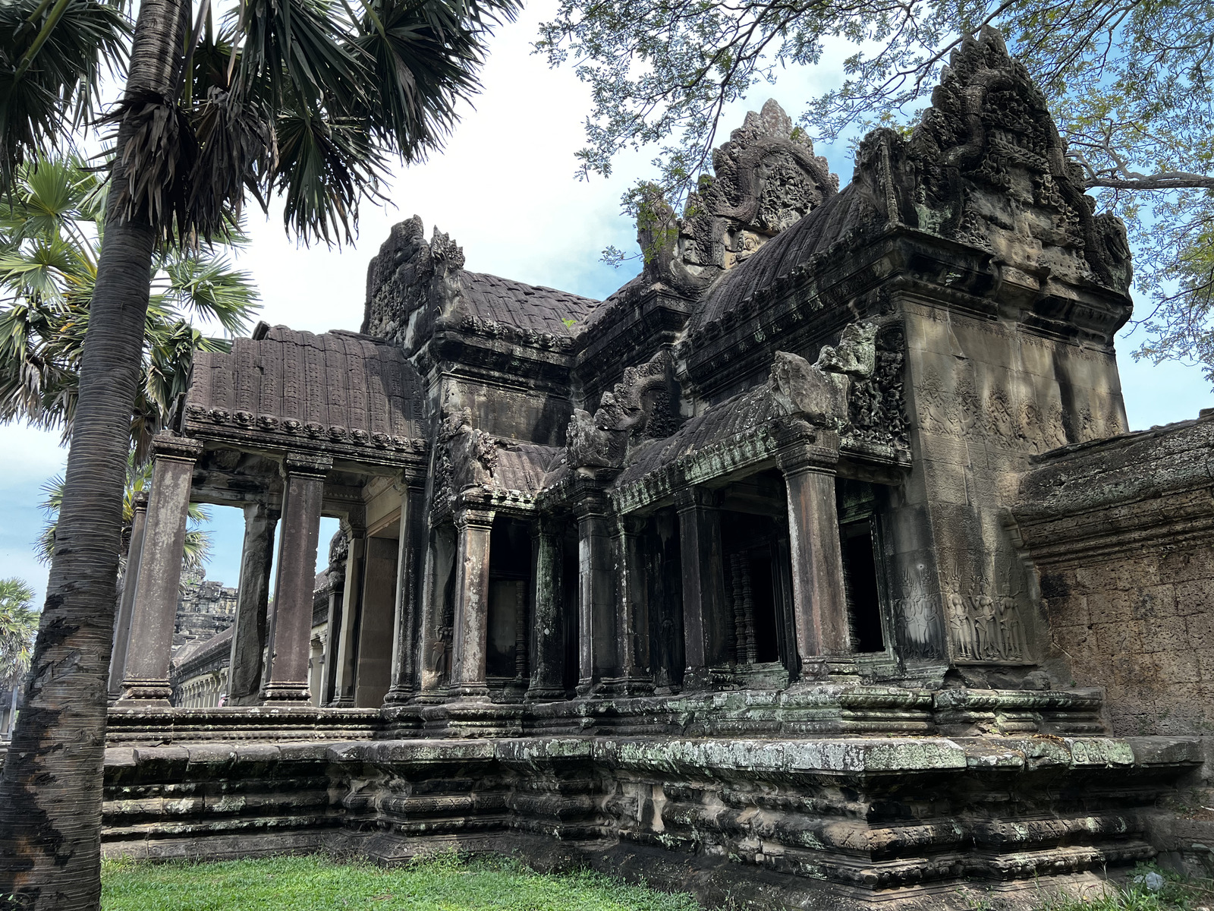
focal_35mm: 26
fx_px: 912
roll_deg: +1.0
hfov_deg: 67.3
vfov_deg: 53.1
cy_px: 456
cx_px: 607
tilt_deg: +16.4
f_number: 1.5
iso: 50
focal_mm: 5.7
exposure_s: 1/528
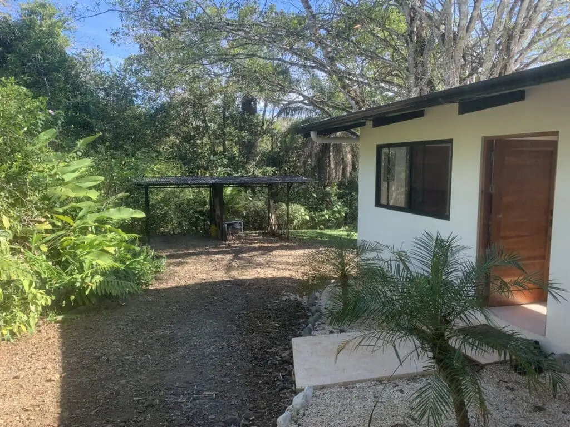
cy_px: 214
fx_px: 428
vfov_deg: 53.1
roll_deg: -0.2
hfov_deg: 67.3
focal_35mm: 26
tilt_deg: -5.3
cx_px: 285
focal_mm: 4.25
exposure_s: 1/210
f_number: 1.8
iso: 25
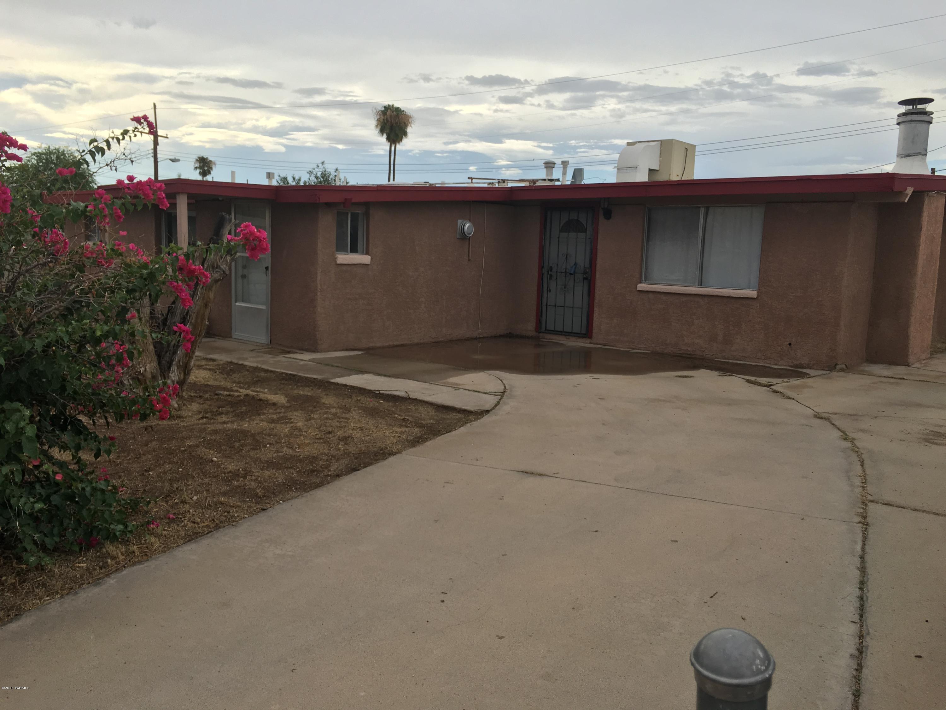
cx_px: 473
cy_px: 355
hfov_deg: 61.7
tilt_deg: -7.9
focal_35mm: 29
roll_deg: -1.7
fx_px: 793
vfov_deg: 48.2
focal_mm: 4.15
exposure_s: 1/686
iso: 25
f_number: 2.2
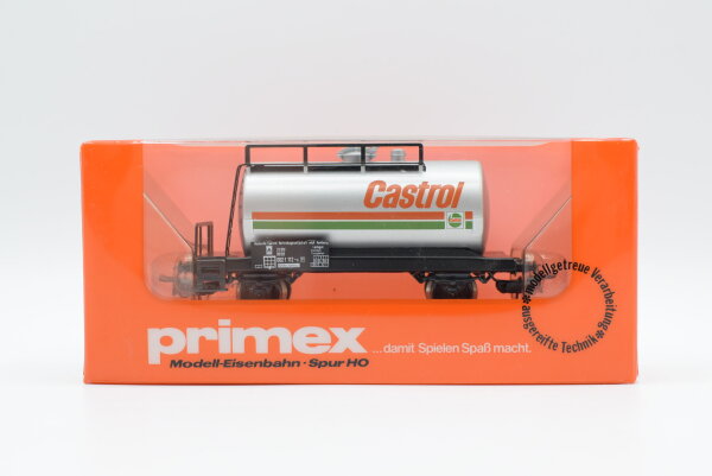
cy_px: 238
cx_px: 356
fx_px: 1039
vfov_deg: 25.8
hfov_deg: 37.8
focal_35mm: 52
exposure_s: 1/160
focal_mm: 35
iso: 400
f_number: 8
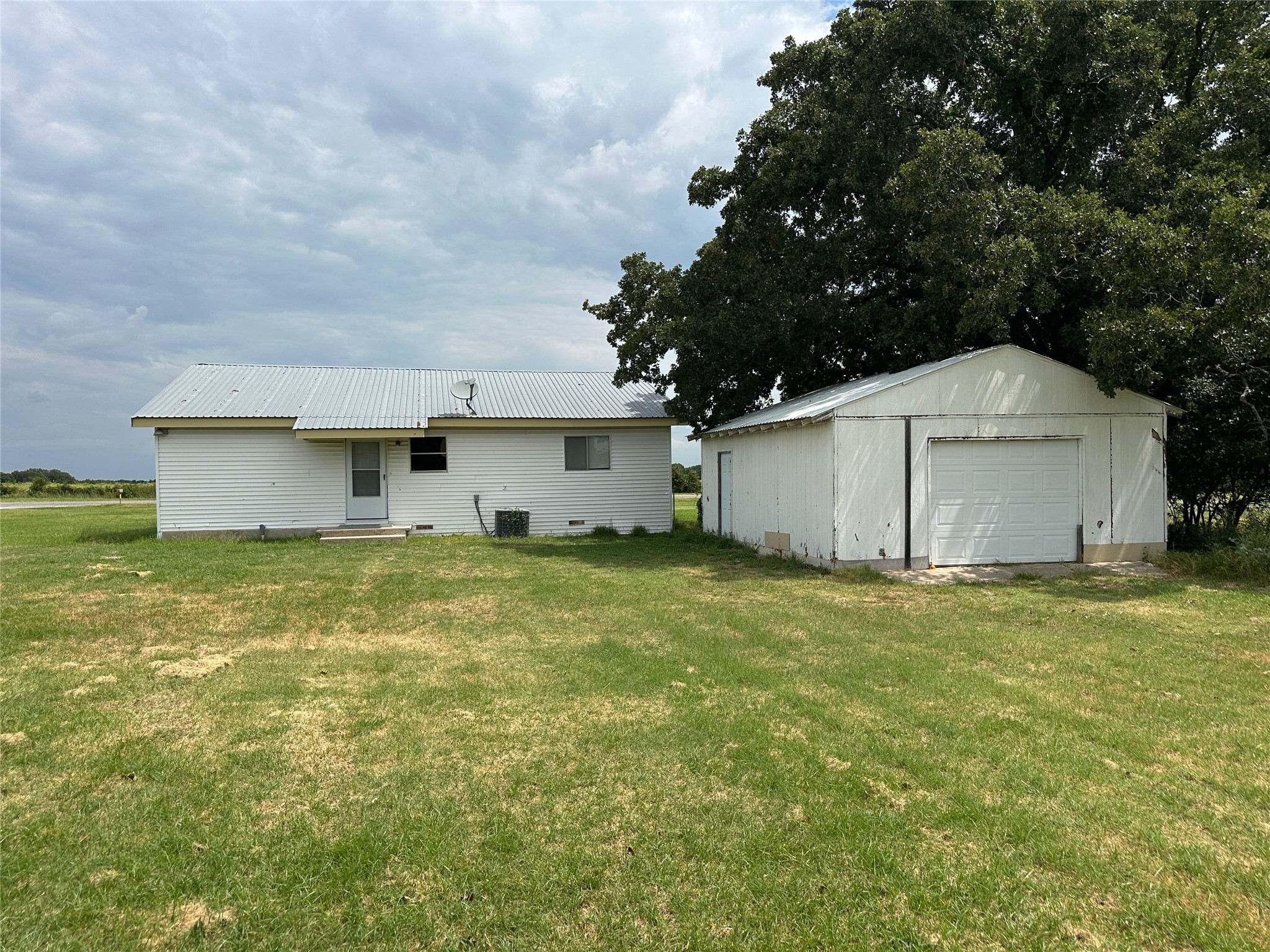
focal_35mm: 24
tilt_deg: -0.2
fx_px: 881
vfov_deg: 56.8
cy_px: 476
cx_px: 635
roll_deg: +1.1
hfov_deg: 71.6
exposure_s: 1/7576
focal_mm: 6.86
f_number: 1.78
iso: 80
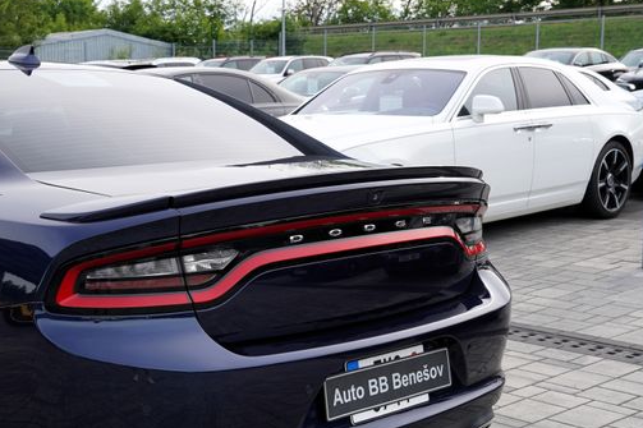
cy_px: 257
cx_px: 82
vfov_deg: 23.7
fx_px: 1018
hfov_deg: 33.5
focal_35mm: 57
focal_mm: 28
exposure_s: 1/160
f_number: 6.3
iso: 100
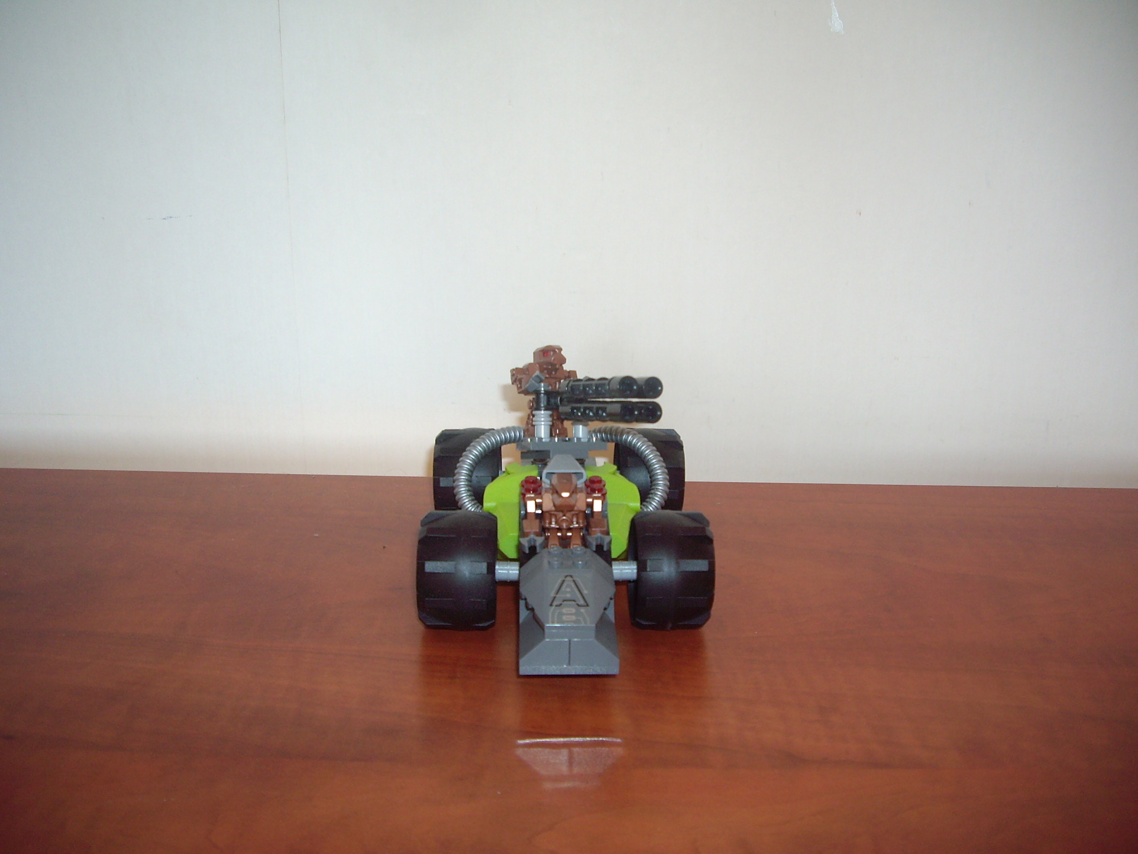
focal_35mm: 38
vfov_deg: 37.7
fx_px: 1249
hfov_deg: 49.0
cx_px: 569
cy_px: 427
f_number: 2.7
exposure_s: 1/60
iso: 100
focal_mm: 6.2
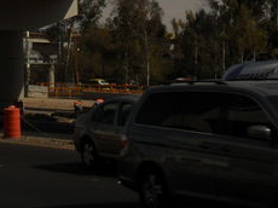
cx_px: -41
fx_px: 1163
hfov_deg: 13.3
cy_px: -13
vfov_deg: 10.1
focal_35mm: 145
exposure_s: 1/350
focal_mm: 9.3
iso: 100
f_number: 12.6
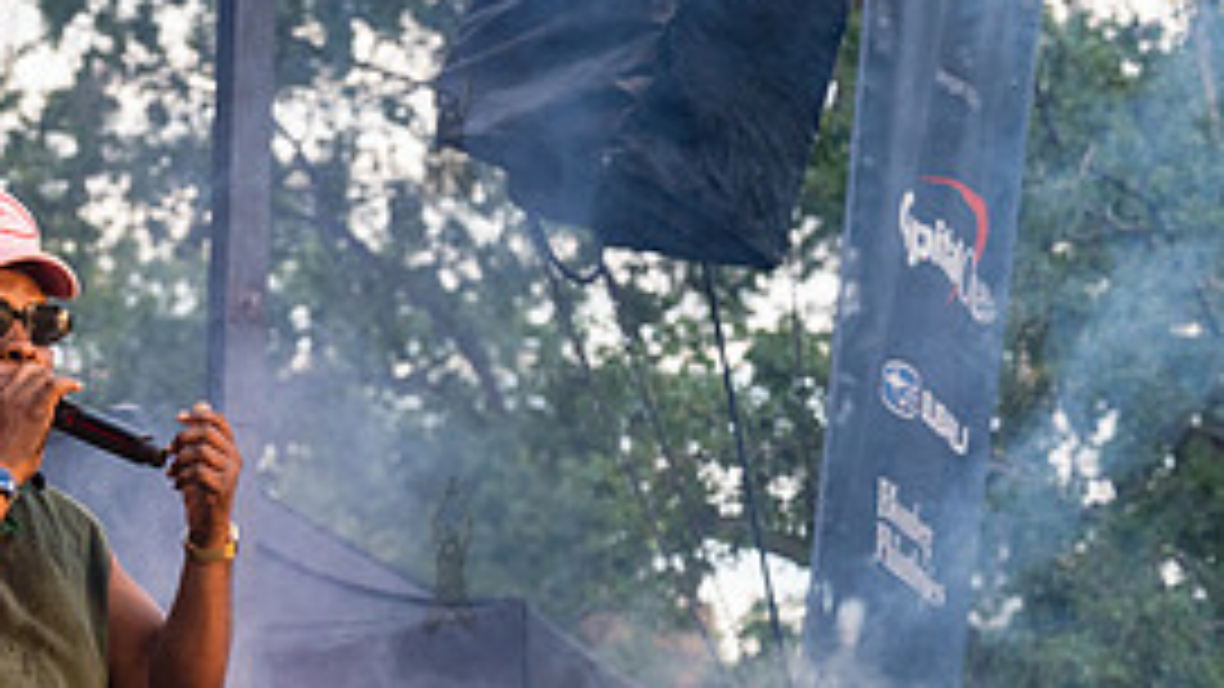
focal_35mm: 161
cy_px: 553
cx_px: 446
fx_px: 5225
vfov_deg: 7.5
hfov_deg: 13.3
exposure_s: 1/800
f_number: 4.5
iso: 1600
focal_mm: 72
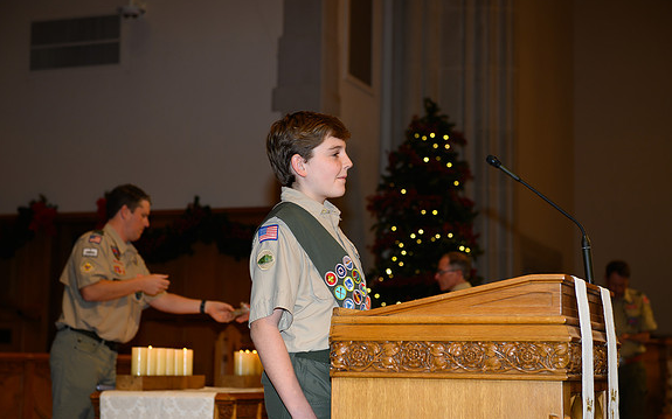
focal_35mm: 72
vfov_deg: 18.1
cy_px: 221
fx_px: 1318
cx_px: 335
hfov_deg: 28.6
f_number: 4.5
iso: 400
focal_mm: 70
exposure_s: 1/60
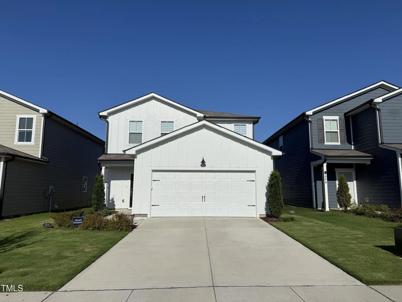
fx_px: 279
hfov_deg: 71.6
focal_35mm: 24
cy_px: 151
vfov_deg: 56.8
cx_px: 201
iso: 80
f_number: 1.78
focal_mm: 6.76
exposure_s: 1/14286
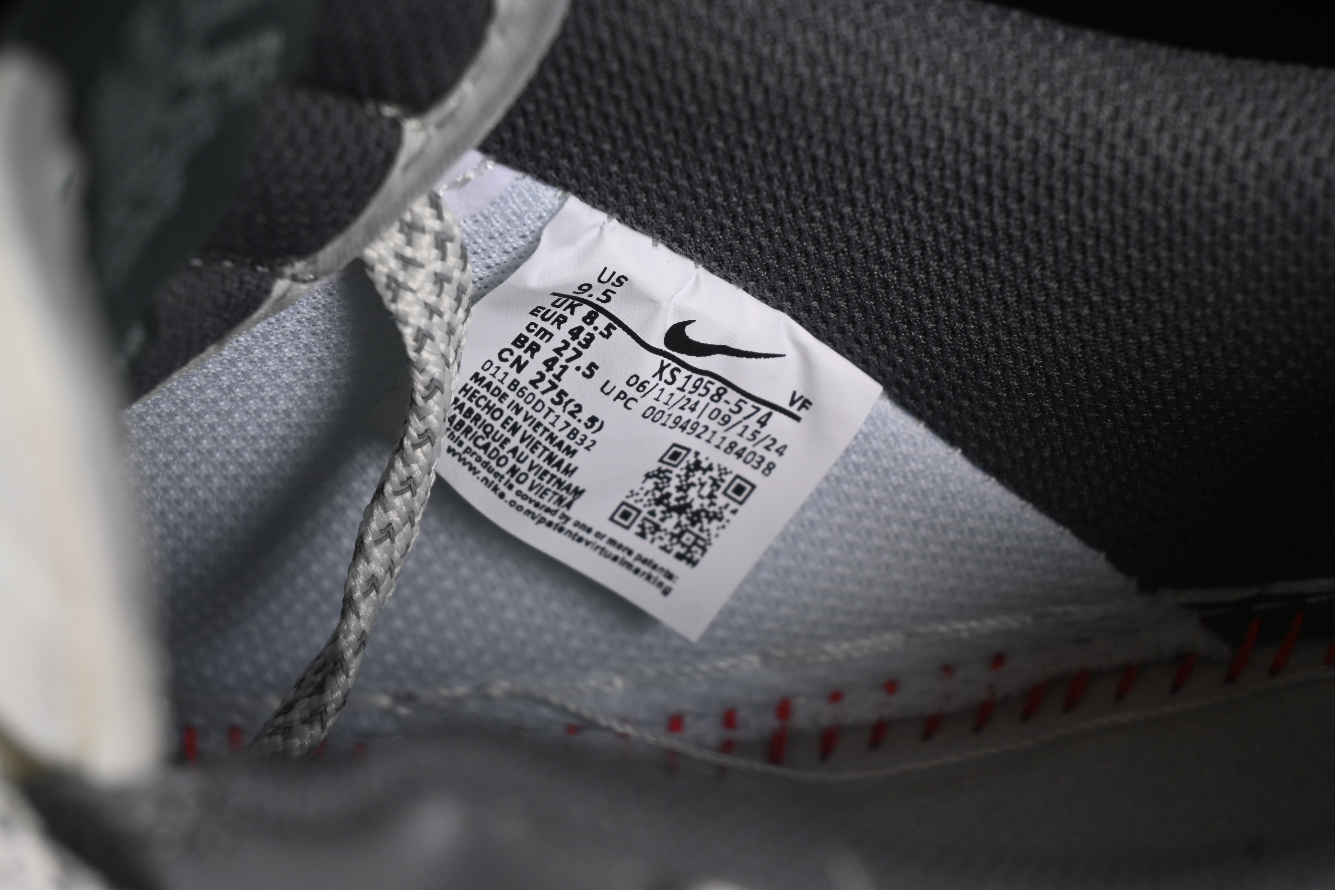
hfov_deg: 27.0
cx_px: 668
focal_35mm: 75
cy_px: 445
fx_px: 2781
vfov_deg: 18.2
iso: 160
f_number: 7.1
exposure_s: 1/60
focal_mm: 50
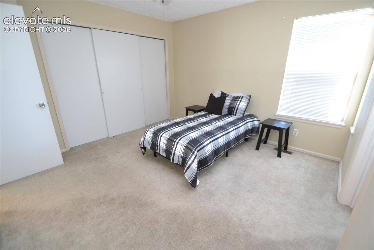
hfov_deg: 100.4
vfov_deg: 77.3
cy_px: 125
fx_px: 156
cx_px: 187
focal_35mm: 15
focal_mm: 10
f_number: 3.5
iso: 3200
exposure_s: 1/20
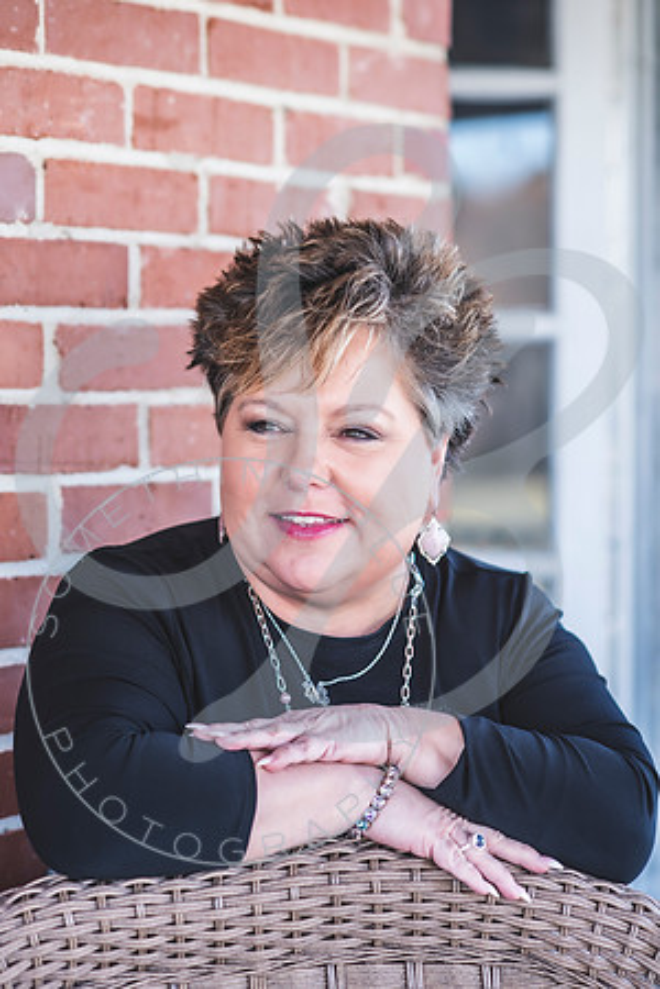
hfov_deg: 16.1
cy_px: 494
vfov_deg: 23.9
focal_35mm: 85
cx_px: 330
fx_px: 2337
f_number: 2.8
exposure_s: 1/125
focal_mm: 85
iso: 100
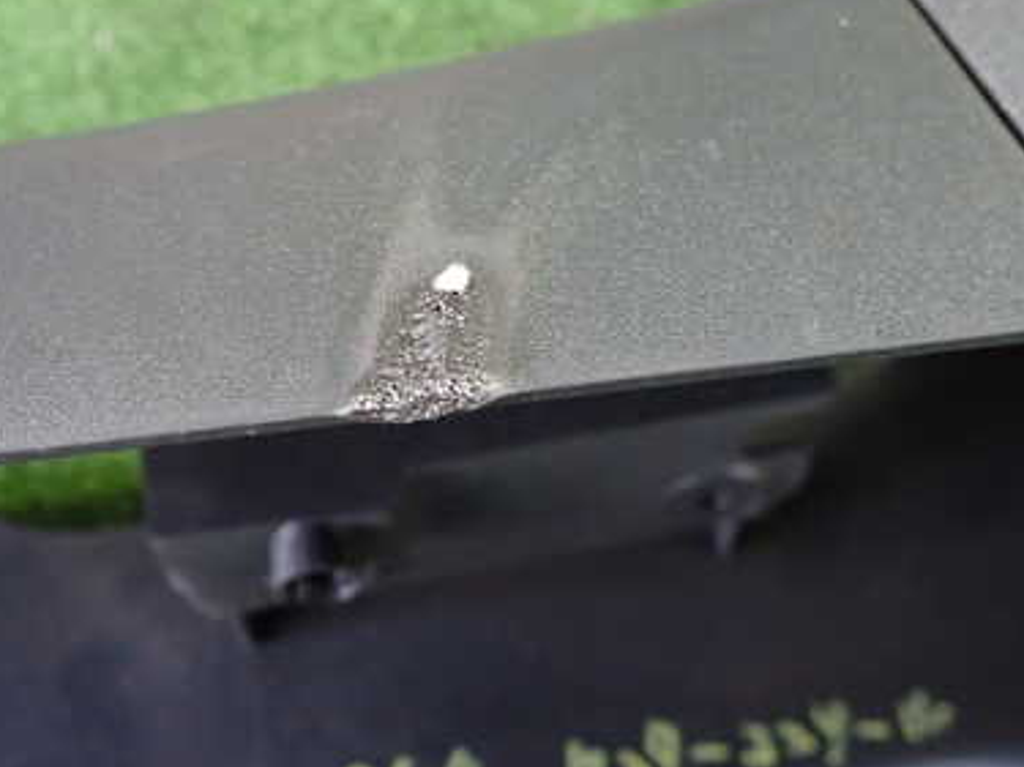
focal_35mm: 40
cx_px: 410
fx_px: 1183
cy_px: 338
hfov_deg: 46.5
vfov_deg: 35.9
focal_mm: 4.5
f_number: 2
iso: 640
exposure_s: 1/30
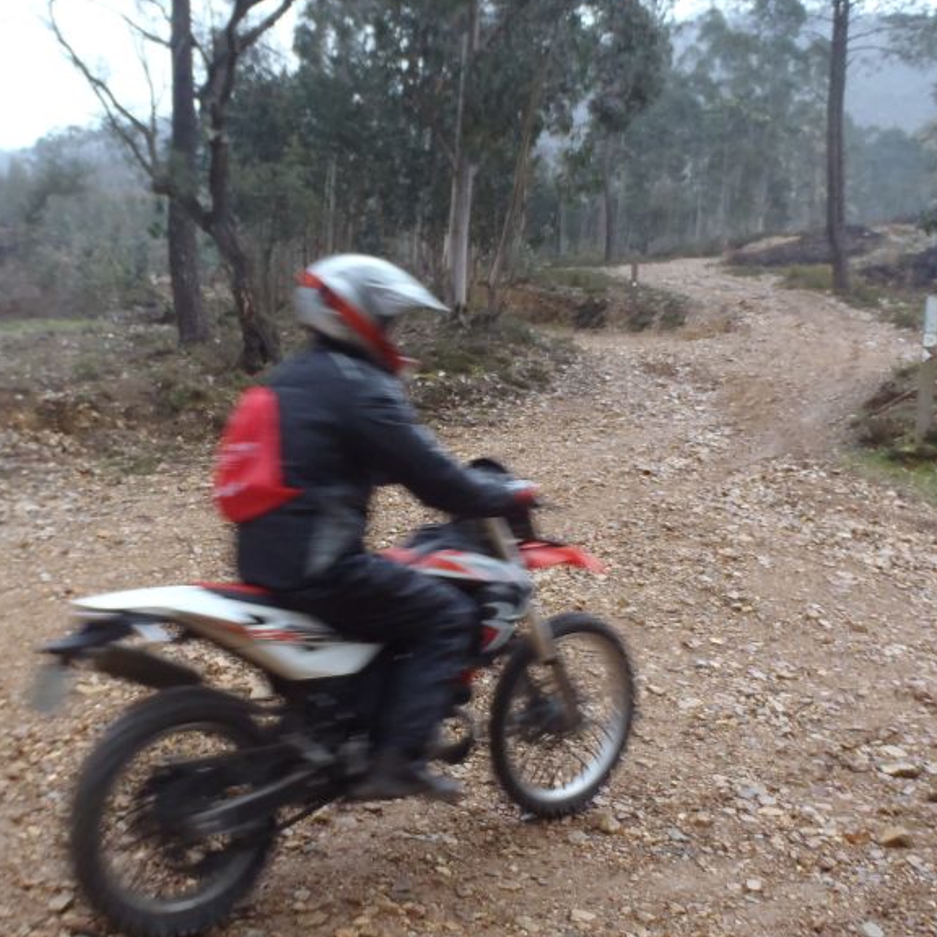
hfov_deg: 38.9
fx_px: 1317
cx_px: 338
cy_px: 534
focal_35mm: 43
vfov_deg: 39.1
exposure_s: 1/50
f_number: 3.9
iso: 100
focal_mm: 5
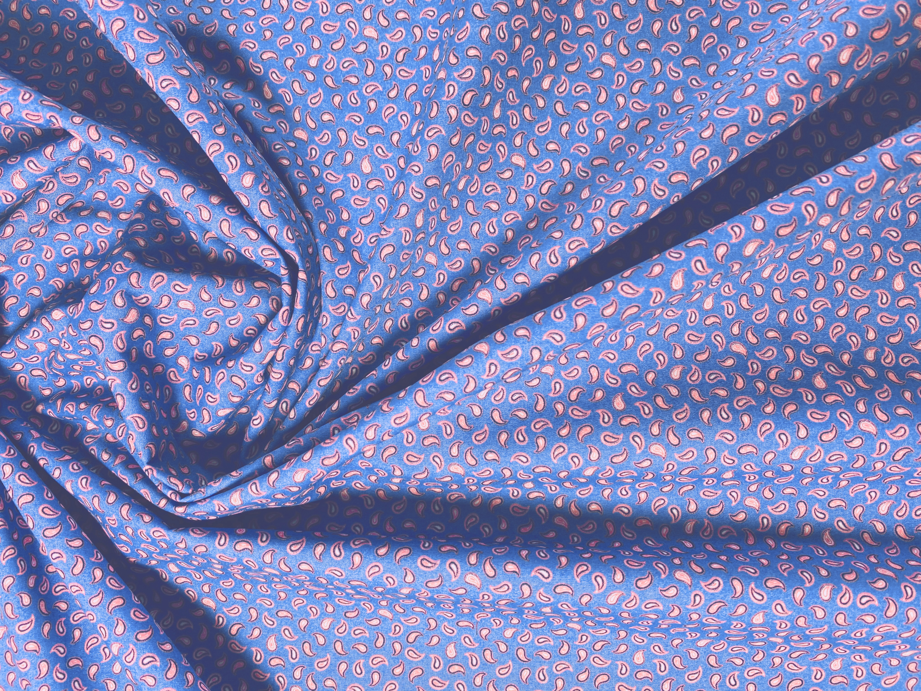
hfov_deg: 67.3
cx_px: 460
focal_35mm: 26
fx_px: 692
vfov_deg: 53.1
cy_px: 346
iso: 80
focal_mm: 4.25
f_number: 1.8
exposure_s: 1/100
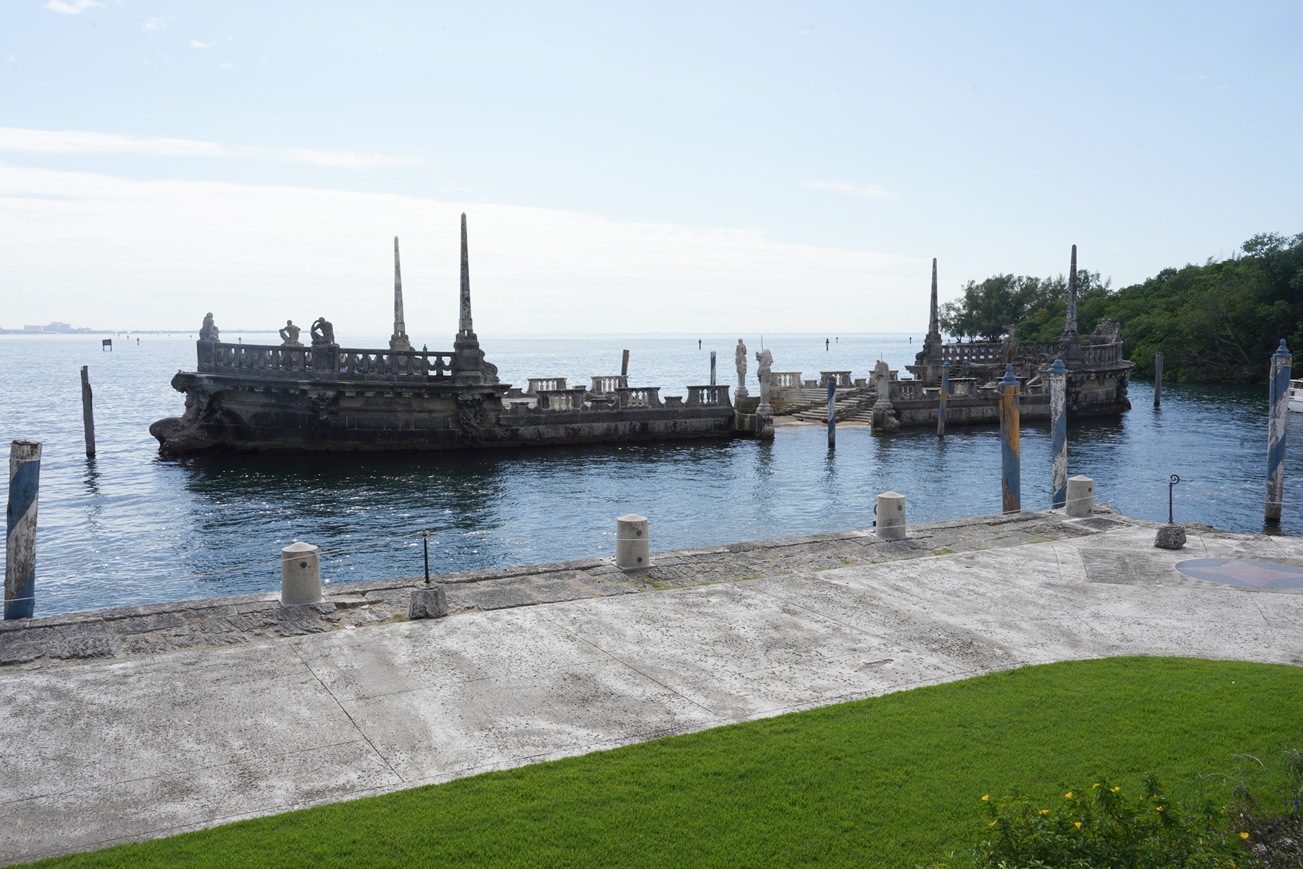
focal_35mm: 29
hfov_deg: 63.7
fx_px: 1050
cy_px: 434
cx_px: 652
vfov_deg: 45.0
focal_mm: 29
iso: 200
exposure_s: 1/100
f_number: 22
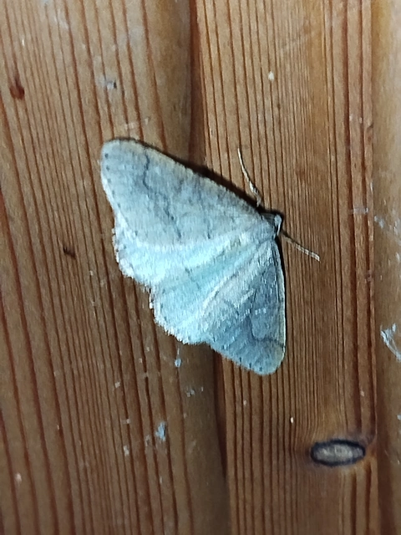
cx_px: 200
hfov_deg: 16.2
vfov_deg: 21.5
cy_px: 268
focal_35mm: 91
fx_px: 1406
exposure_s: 1/33
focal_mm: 5.31
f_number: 1.7
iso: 200
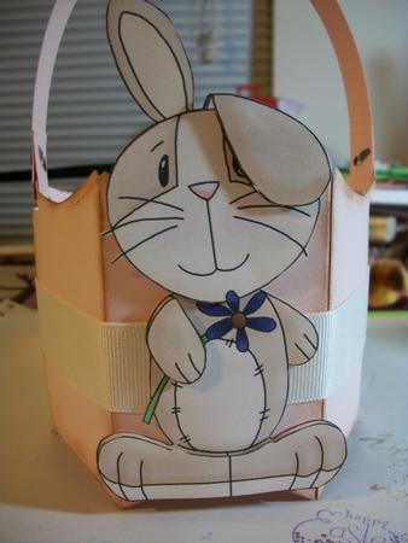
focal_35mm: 35
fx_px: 550
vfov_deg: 52.6
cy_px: 272
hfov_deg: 40.7
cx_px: 204
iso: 160
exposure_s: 1/20
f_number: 3.1
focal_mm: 6.3
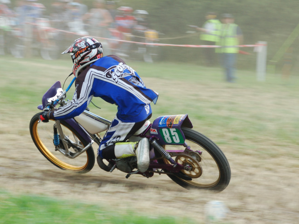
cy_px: 113
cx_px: 135
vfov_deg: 6.9
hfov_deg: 9.1
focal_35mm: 217
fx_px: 1871
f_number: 8
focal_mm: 125
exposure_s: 1/180
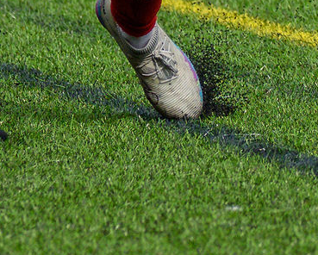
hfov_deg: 1.3
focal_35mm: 1546
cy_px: -516
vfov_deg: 1.0
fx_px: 14566
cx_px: -9
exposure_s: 1/1600
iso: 320
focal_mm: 145
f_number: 4.8
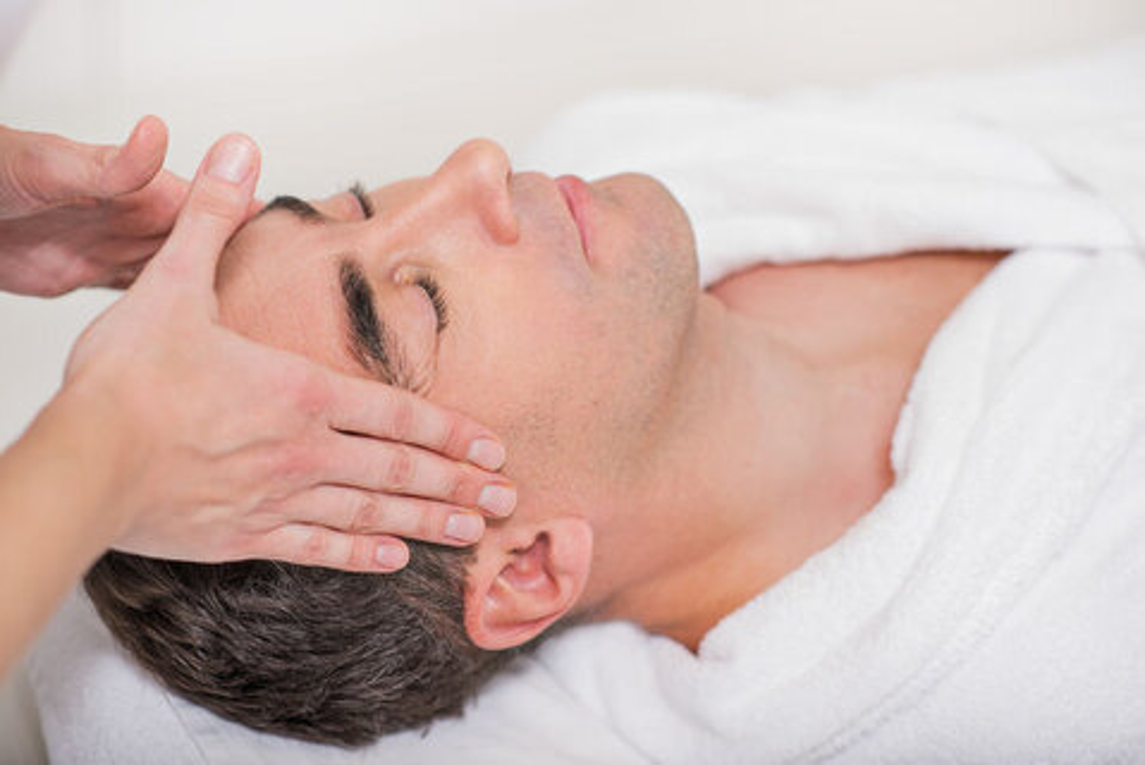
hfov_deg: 23.9
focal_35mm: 85
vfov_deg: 16.1
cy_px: 382
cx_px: 572
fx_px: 2705
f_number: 2.8
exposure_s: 1/200
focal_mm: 85
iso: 200
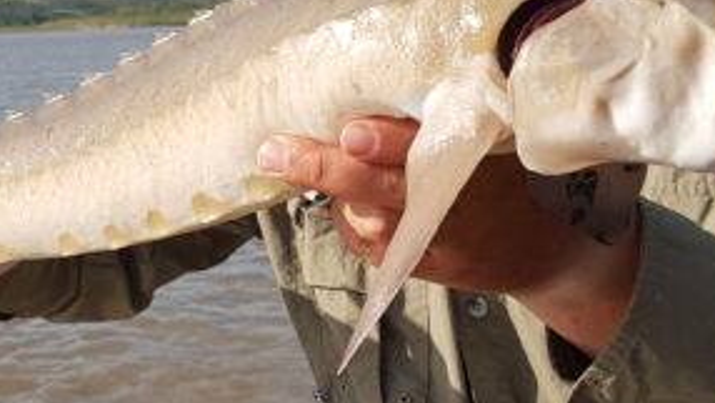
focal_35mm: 76
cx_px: 232
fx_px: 1441
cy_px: 65
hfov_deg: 27.7
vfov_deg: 15.8
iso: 40
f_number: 1.7
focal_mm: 4.2
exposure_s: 1/2120
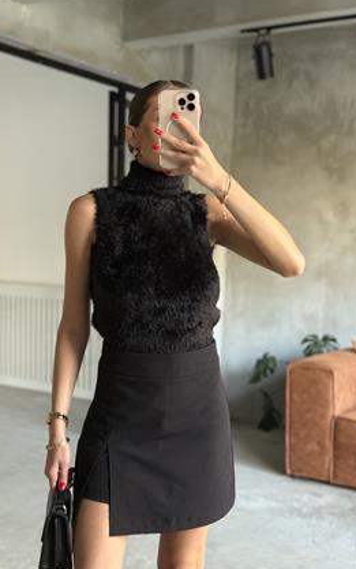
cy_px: 284
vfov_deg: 38.9
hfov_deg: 24.8
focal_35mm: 52
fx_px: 806
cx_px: 142
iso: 320
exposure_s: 1/40
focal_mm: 6.76
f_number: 1.78
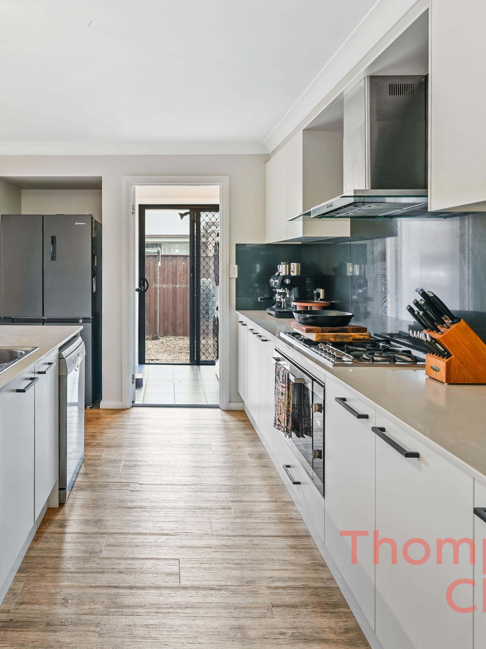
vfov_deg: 71.6
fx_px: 449
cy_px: 317
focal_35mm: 24
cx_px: 158
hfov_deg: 55.5
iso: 100
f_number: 6.3
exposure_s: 1.6
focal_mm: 16
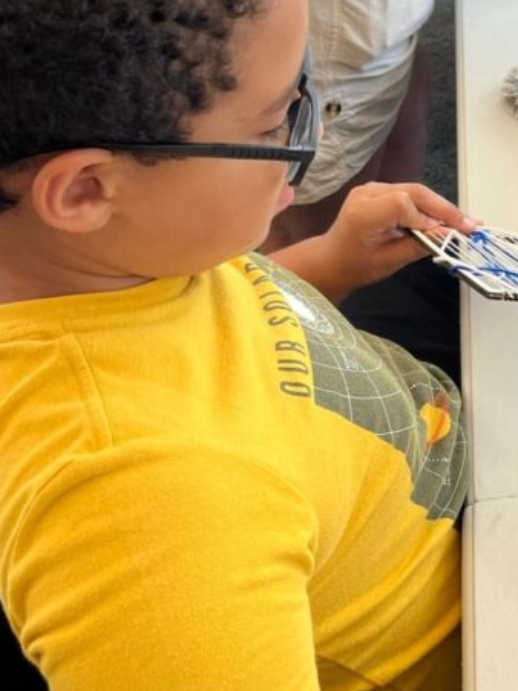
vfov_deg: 32.5
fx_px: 1178
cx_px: 529
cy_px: 242
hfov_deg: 23.7
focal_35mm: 59
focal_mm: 5.1
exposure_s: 1/122
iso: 50
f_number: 1.6
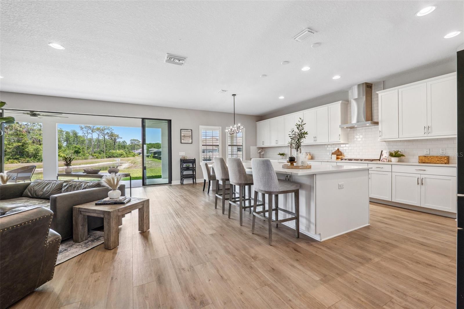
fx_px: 180
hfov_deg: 104.3
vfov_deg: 81.2
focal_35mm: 14
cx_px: 232
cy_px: 154
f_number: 8
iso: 400
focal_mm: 14
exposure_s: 1/50
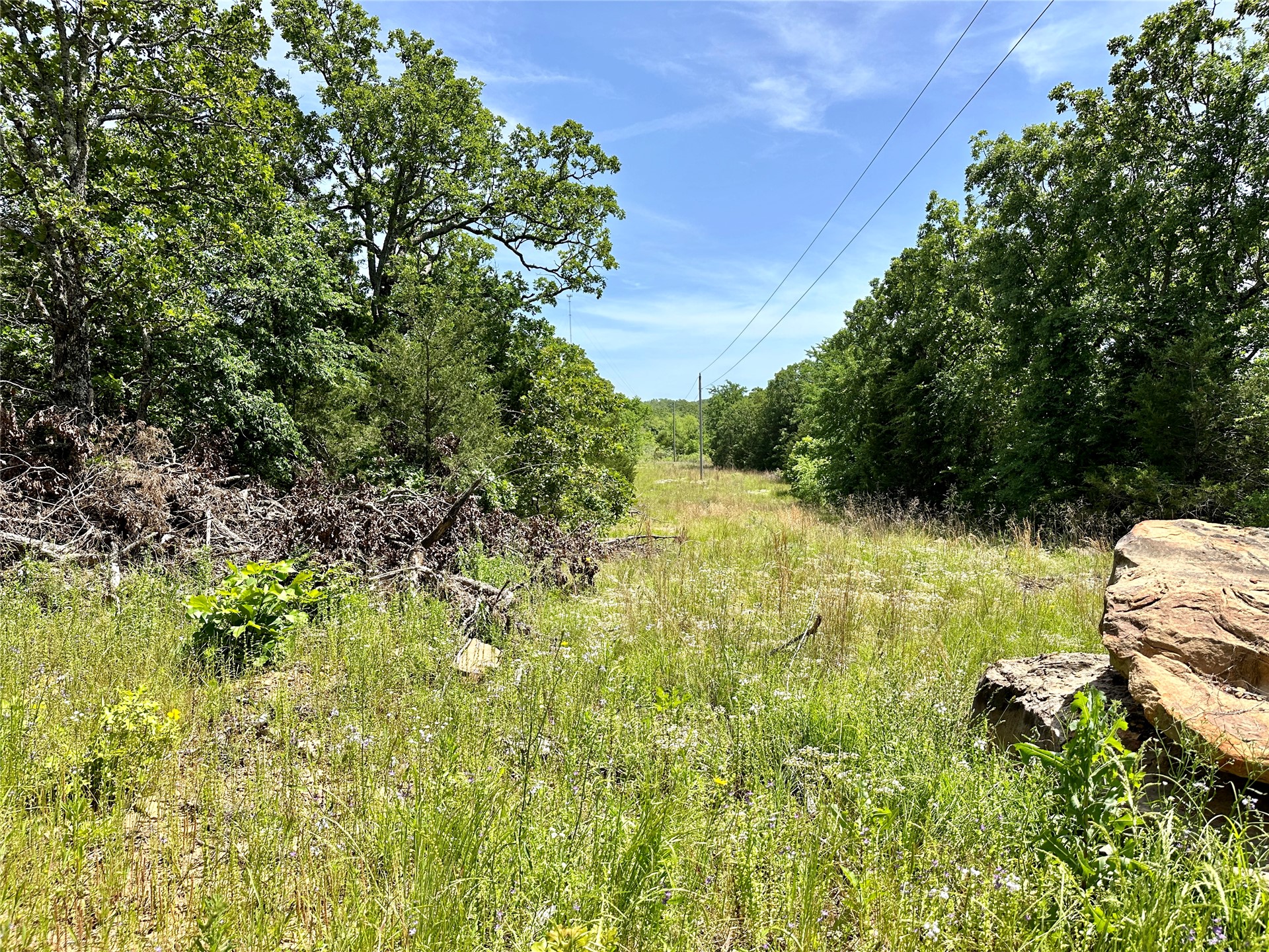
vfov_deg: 56.8
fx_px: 880
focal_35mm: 24
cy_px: 476
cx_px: 634
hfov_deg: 71.6
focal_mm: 6.86
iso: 80
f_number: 1.78
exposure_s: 1/3058
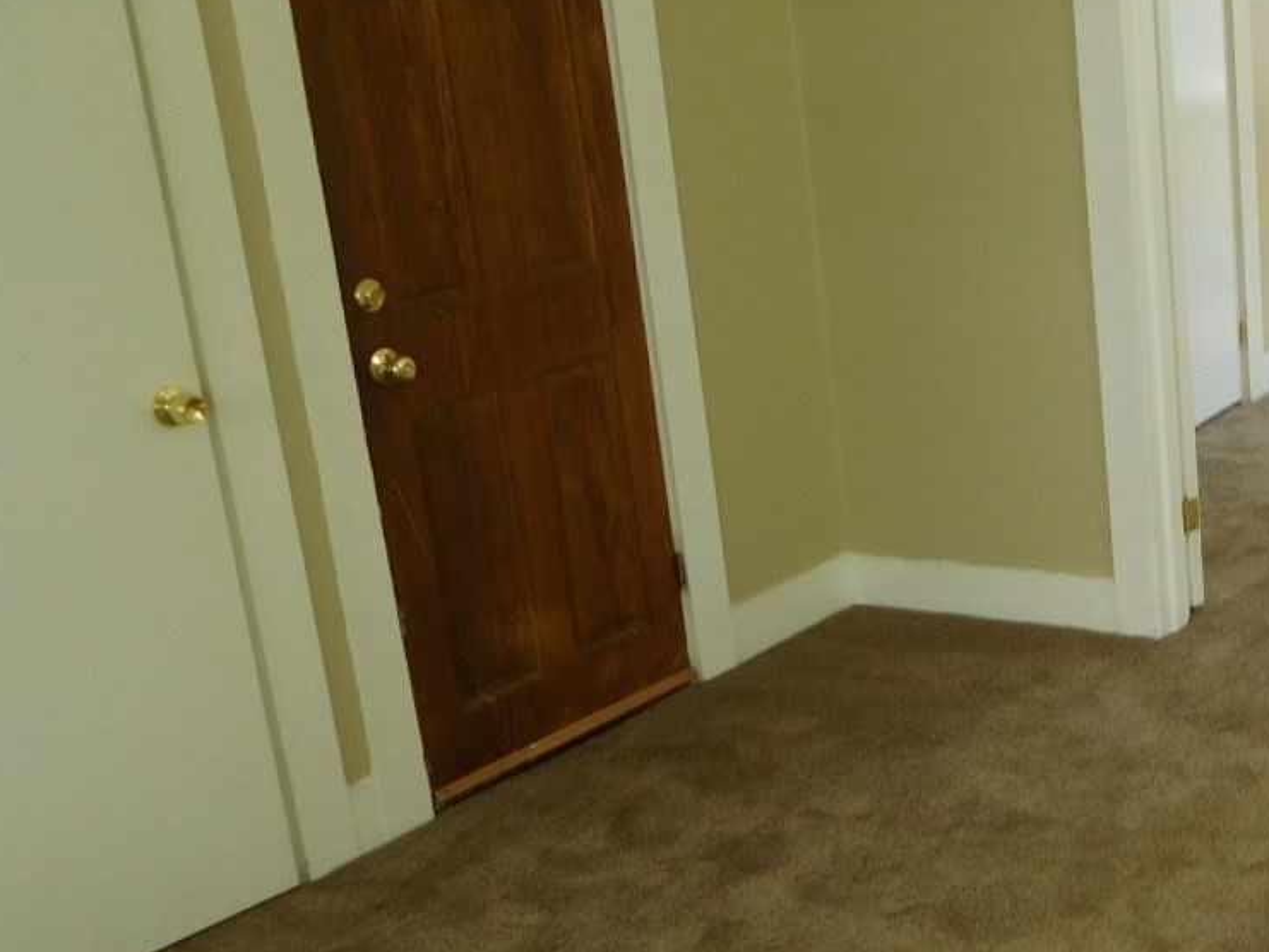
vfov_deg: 26.9
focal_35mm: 54
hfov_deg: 33.0
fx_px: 1980
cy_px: 598
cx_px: 1223
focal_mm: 4.5
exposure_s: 1/50
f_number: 3.4
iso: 125
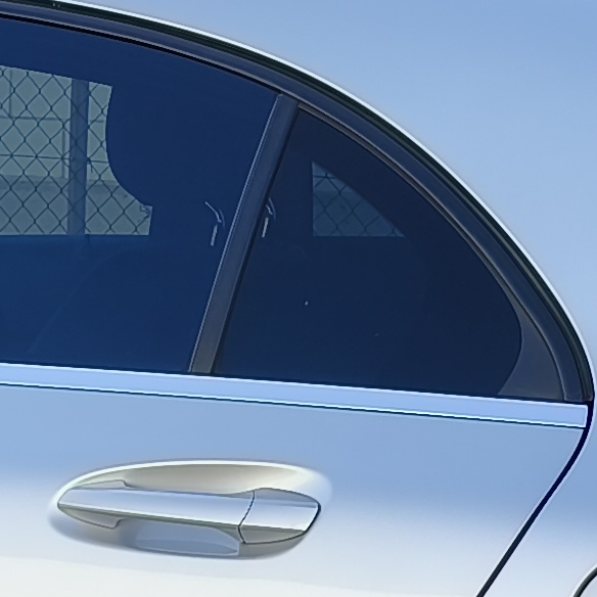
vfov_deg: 11.8
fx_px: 2771
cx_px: 74
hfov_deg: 12.2
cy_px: 894
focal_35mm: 142
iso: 50
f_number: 1.7
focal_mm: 6.06
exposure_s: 1/239
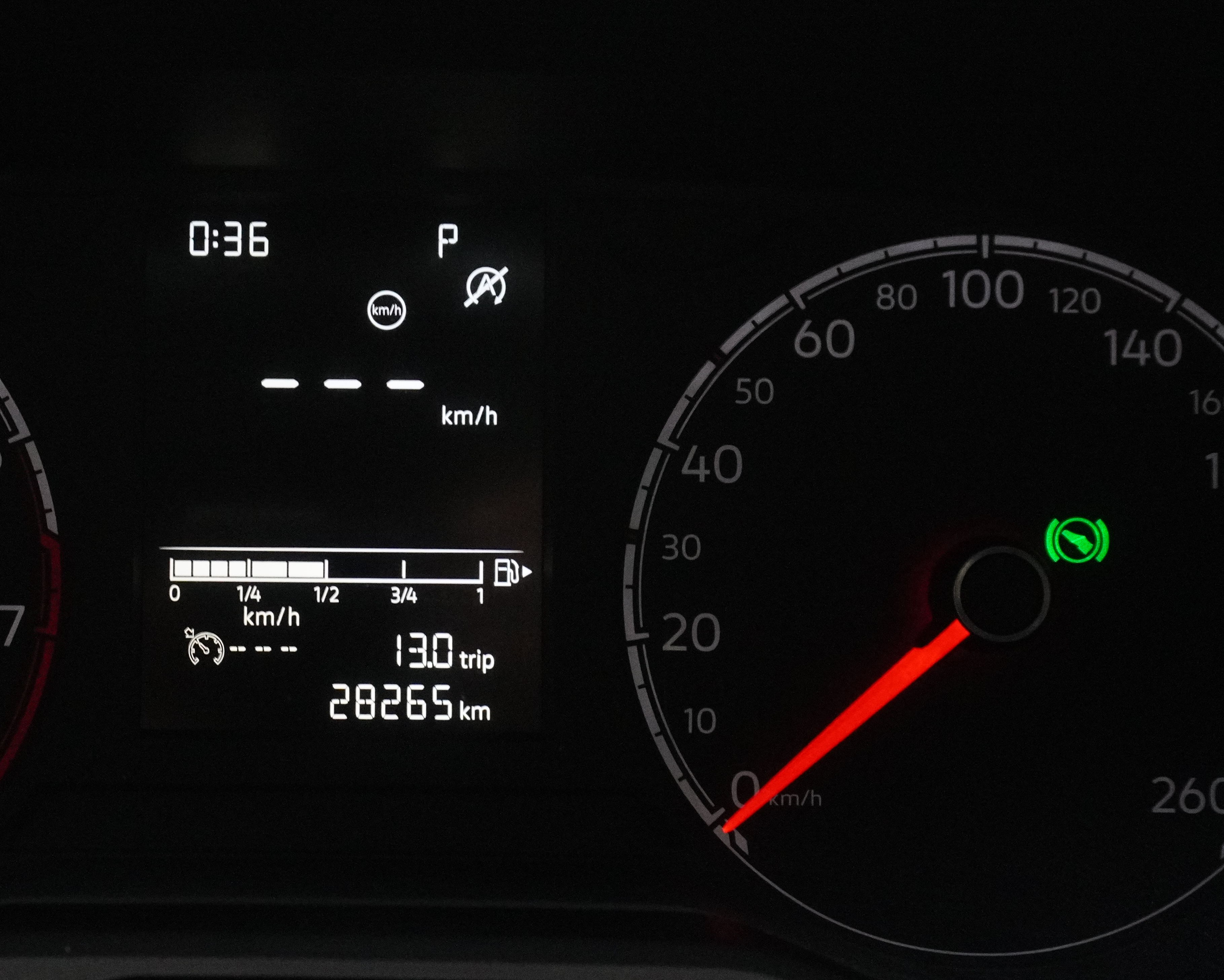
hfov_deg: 28.8
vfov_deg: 23.5
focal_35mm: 65
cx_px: 326
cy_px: 549
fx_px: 2355
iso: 6400
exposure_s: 1/80
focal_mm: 28
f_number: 6.3
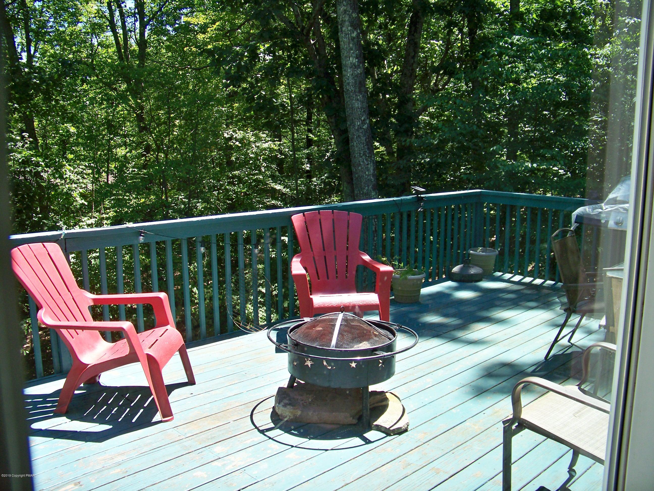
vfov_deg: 42.9
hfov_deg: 55.4
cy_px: 246
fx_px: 623
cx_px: 327
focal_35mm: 33
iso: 64
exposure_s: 1/200
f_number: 2.8
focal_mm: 5.85
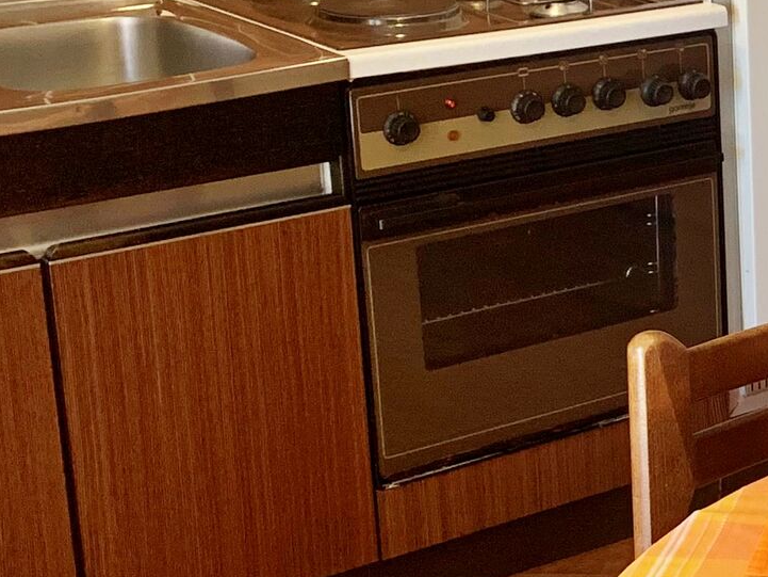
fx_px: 2241
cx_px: 1300
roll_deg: -3.2
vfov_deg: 14.6
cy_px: 238
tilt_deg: -15.6
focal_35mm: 101
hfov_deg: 16.8
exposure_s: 1/50
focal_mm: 4.25
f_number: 1.8
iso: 160
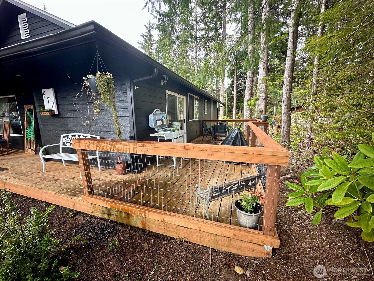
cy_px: 140
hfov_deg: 102.1
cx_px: 187
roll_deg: +0.7
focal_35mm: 14
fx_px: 151
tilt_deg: -9.6
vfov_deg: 85.7
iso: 80
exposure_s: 1/99
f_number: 2.2
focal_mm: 2.22
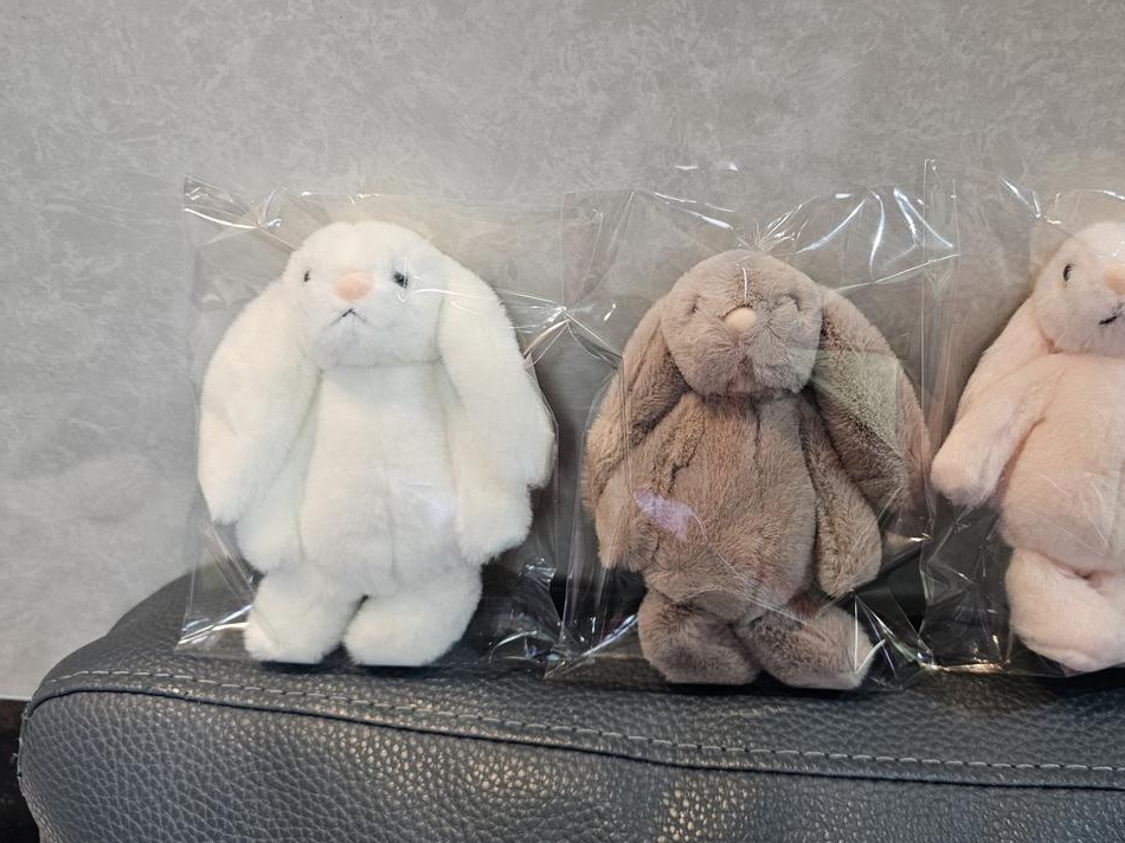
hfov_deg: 57.4
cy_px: 422
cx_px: 725
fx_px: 1007
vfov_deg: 45.4
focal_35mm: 31
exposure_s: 1/120
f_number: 1.7
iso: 200
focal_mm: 6.3
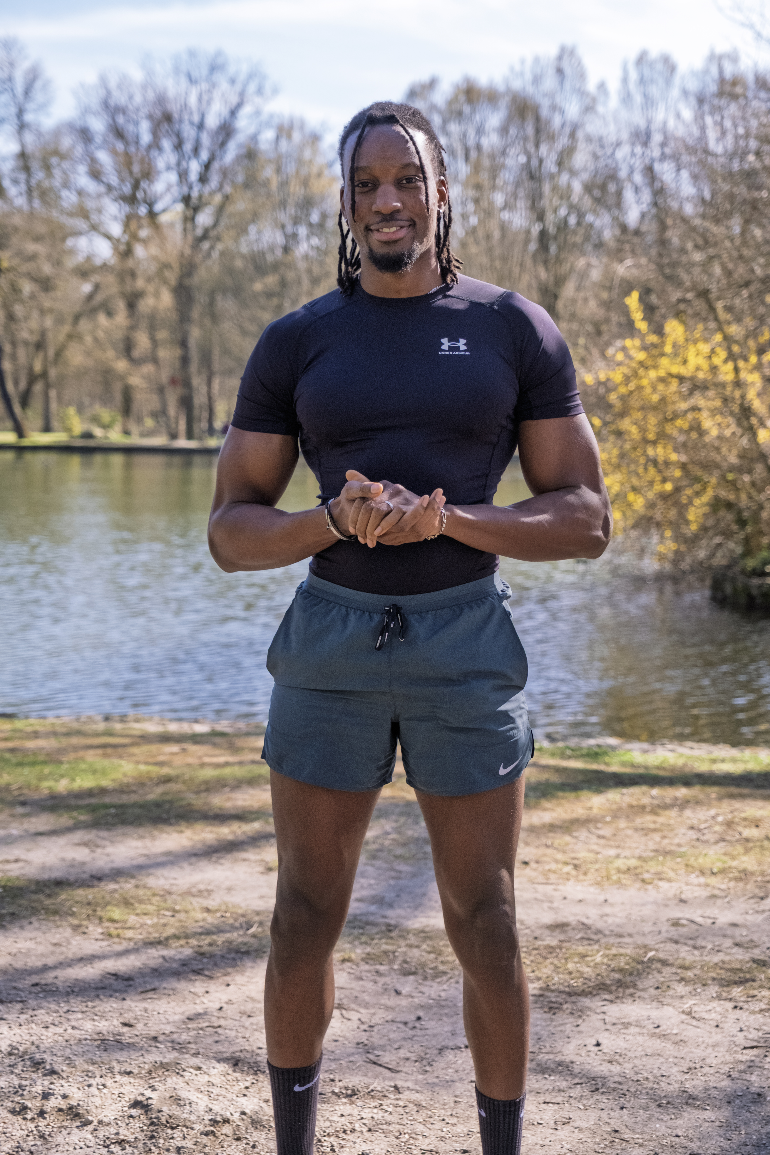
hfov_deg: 23.4
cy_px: 578
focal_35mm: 58
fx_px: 1861
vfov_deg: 34.5
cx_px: 385
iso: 1600
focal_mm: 38.8
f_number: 2.8
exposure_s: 1/250
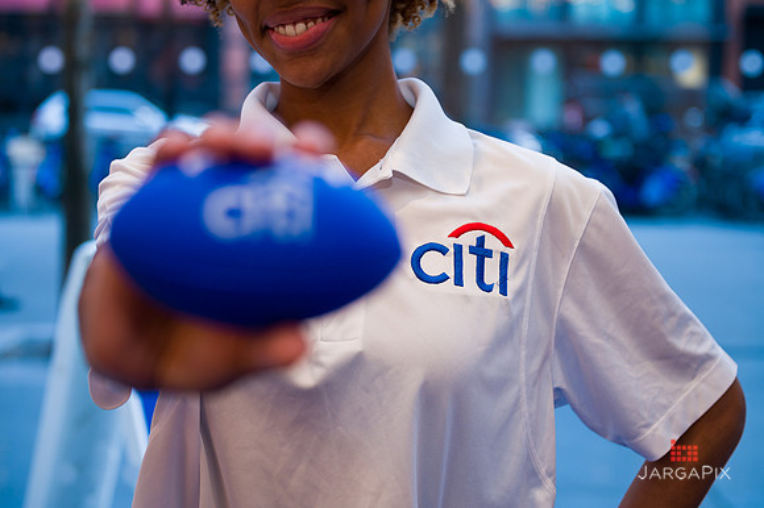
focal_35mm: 56
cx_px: 382
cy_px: 254
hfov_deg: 35.7
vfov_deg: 24.2
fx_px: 1188
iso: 200
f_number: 4
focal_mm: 56
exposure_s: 1/200
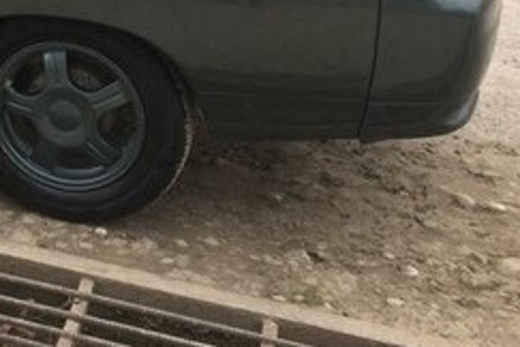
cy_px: -100
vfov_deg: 15.8
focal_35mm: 82
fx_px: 1184
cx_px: -171
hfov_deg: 22.0
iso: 64
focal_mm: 4.15
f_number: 2.2
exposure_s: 1/100
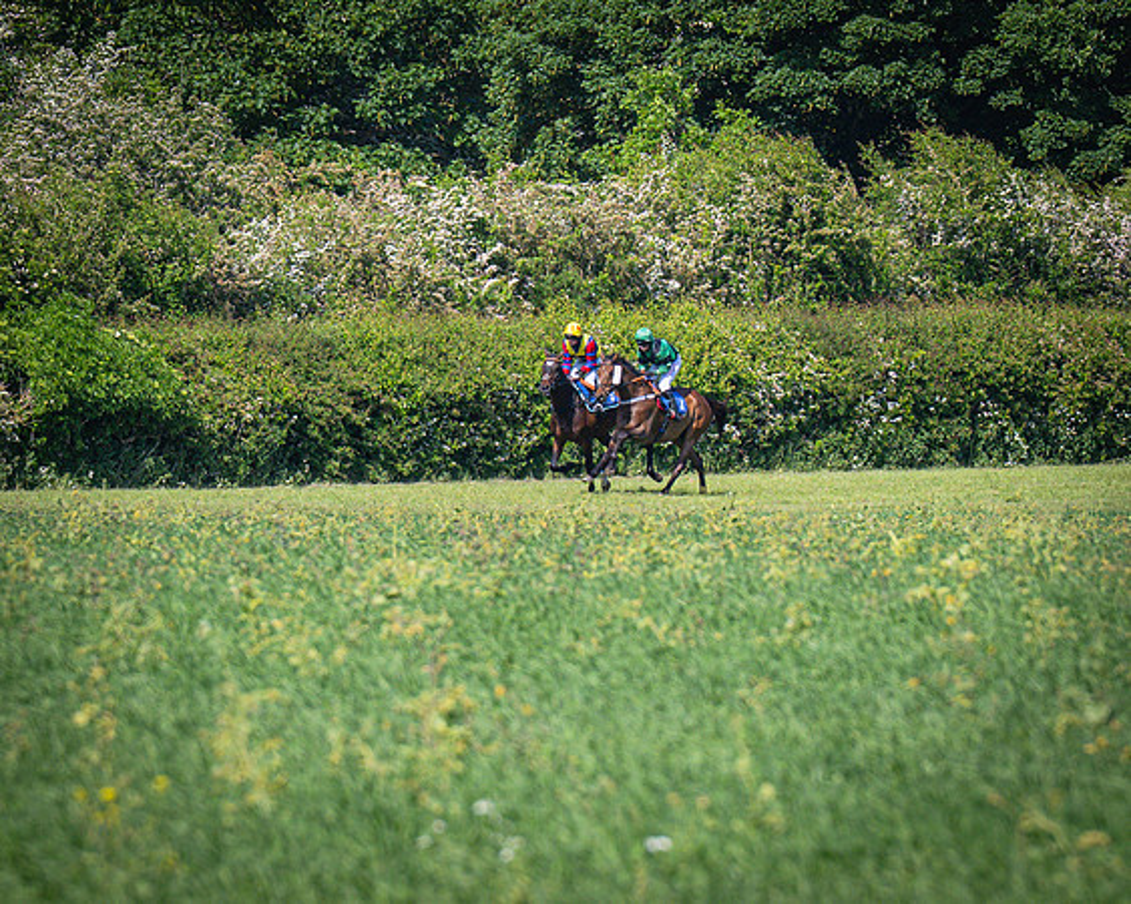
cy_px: 472
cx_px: 622
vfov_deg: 2.6
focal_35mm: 605
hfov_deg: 3.2
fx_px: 20241
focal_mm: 200
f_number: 5
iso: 400
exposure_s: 1/2000
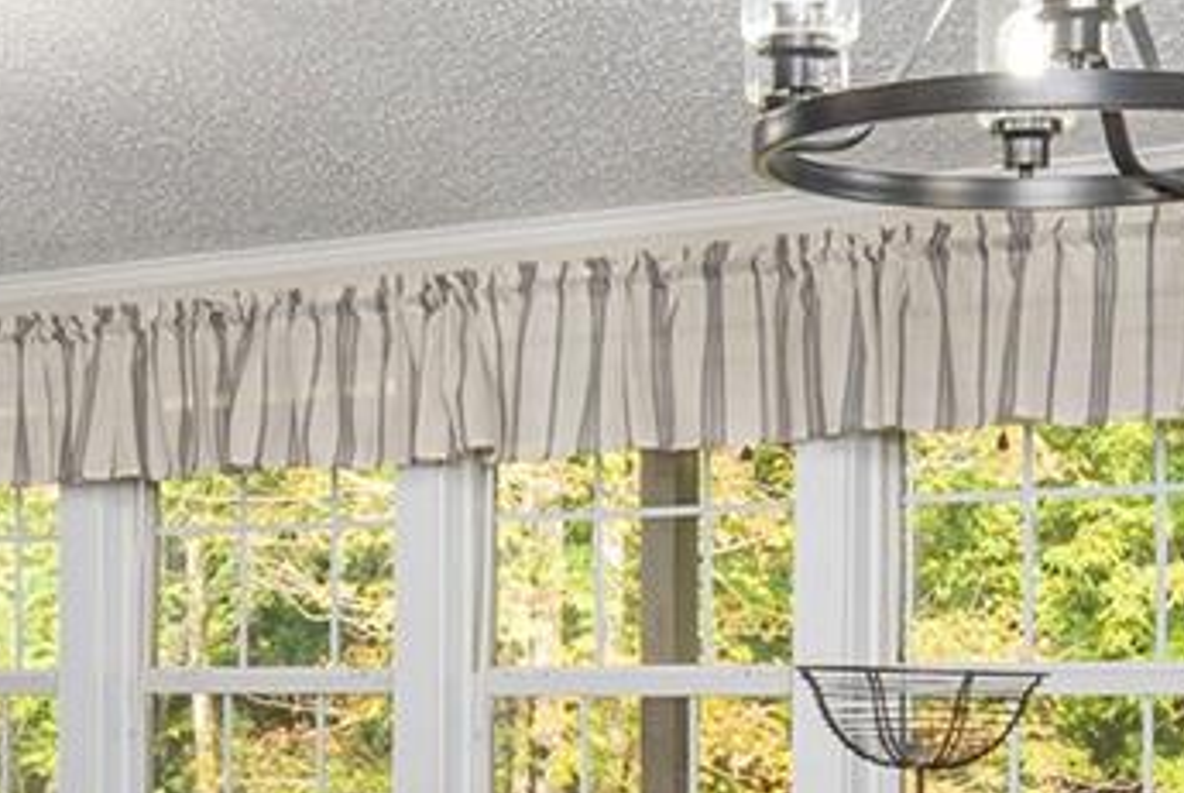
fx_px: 2733
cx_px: 549
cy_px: 632
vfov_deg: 16.4
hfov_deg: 24.4
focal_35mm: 83
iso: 320
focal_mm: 14
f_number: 7.1
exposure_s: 1/80
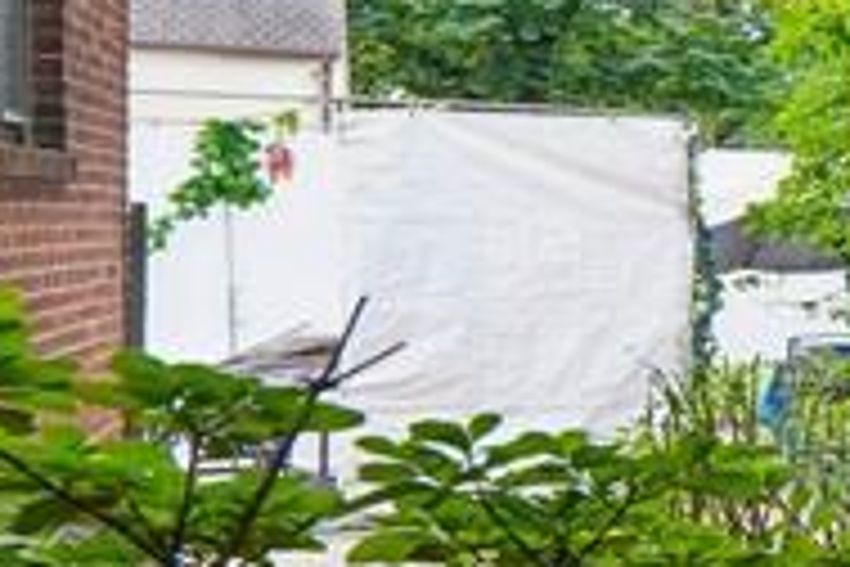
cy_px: 284
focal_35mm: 65
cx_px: 2271
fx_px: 1535
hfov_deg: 13.2
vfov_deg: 20.9
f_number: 11
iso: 400
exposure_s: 1/15
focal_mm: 12
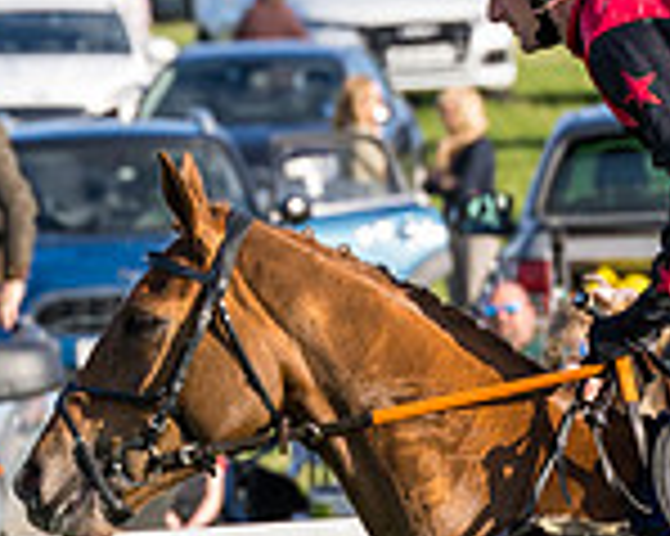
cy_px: 635
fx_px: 14902
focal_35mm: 752
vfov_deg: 2.1
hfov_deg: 2.6
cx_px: 911
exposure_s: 1/1600
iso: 400
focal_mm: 103
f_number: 4
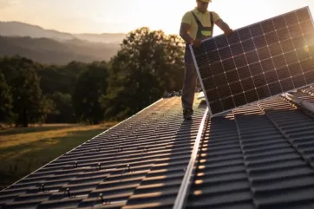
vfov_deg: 23.6
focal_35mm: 57
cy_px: 62
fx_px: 497
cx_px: 214
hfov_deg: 34.7
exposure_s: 1/2000
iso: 64
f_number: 1.4
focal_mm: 35
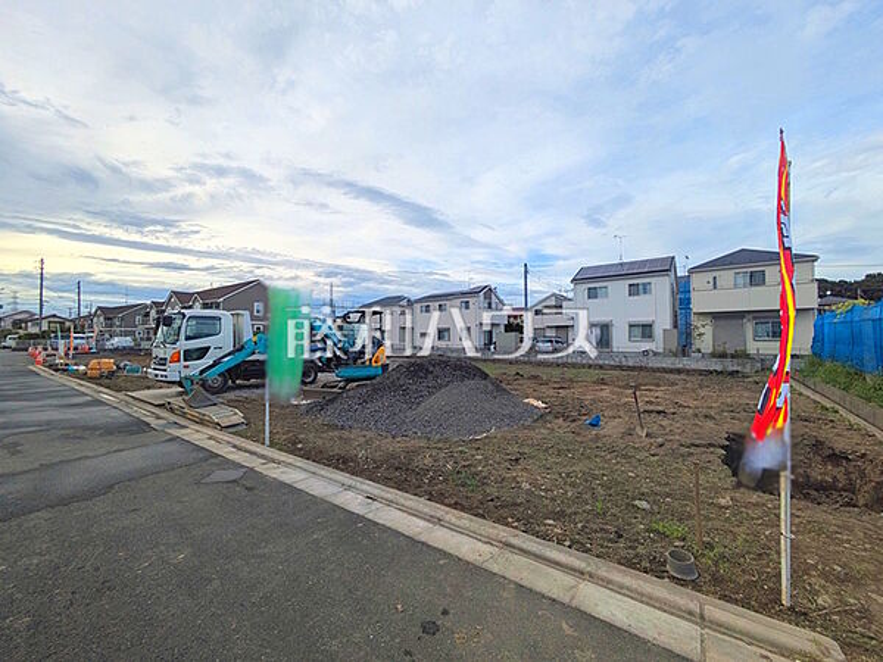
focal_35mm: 14
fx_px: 357
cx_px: 442
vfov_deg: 85.7
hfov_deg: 102.1
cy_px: 331
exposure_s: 1/883
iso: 47
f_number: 2.2
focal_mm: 1.83
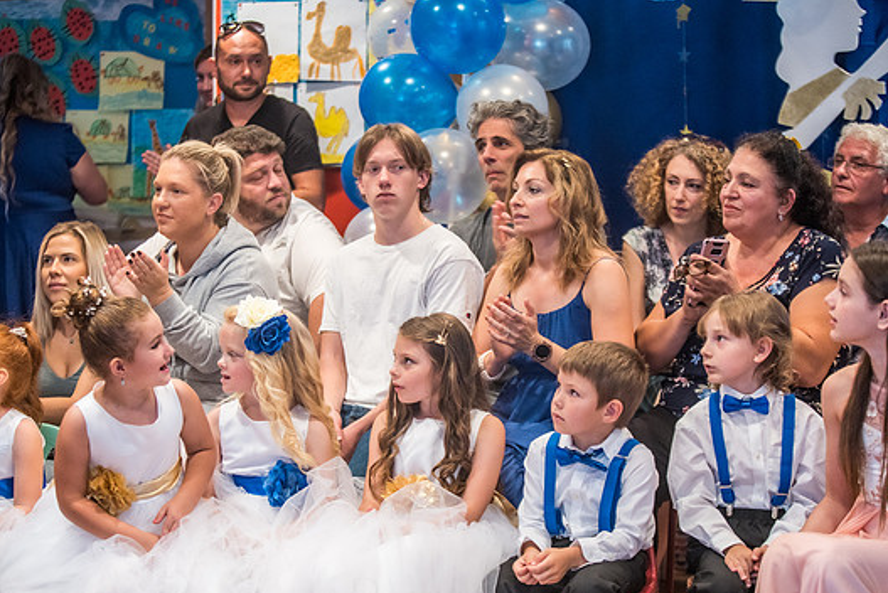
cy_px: 324
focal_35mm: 77
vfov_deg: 17.7
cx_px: 447
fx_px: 1900
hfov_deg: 26.3
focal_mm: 70
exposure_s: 1/125
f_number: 2.8
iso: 1600
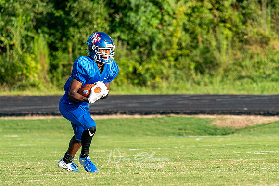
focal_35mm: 748
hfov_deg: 2.8
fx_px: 5796
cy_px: 79
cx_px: 191
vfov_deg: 1.8
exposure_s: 1/1000
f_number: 5.6
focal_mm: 397
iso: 1000
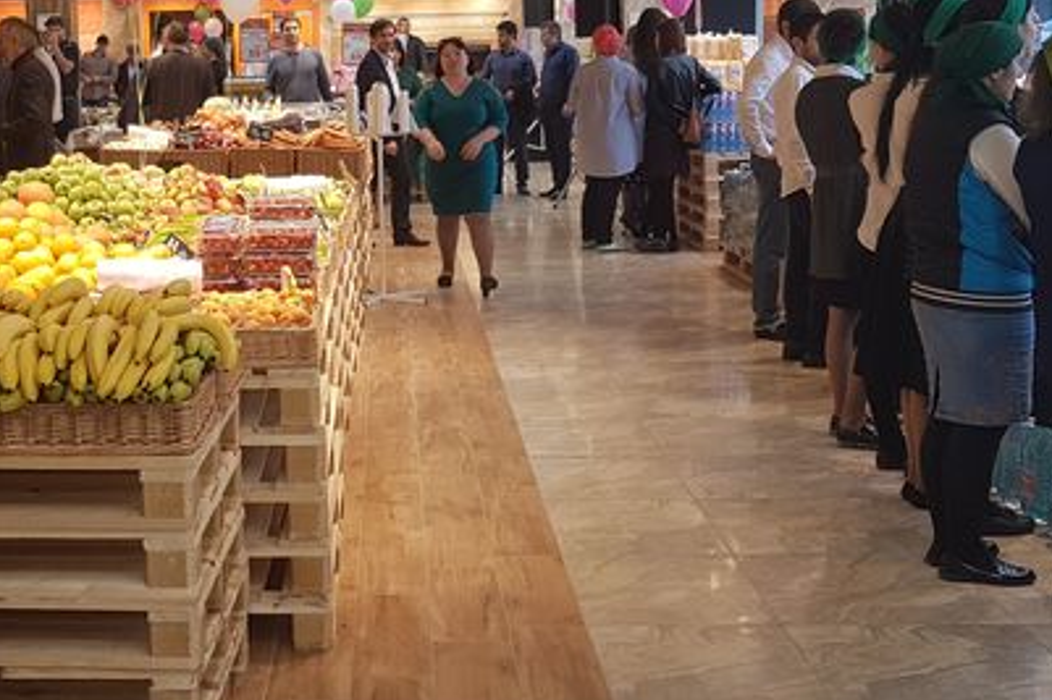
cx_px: 270
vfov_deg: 24.9
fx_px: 1577
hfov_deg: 36.1
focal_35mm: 54
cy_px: 215
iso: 50
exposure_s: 1/100
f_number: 1.7
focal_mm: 4.2
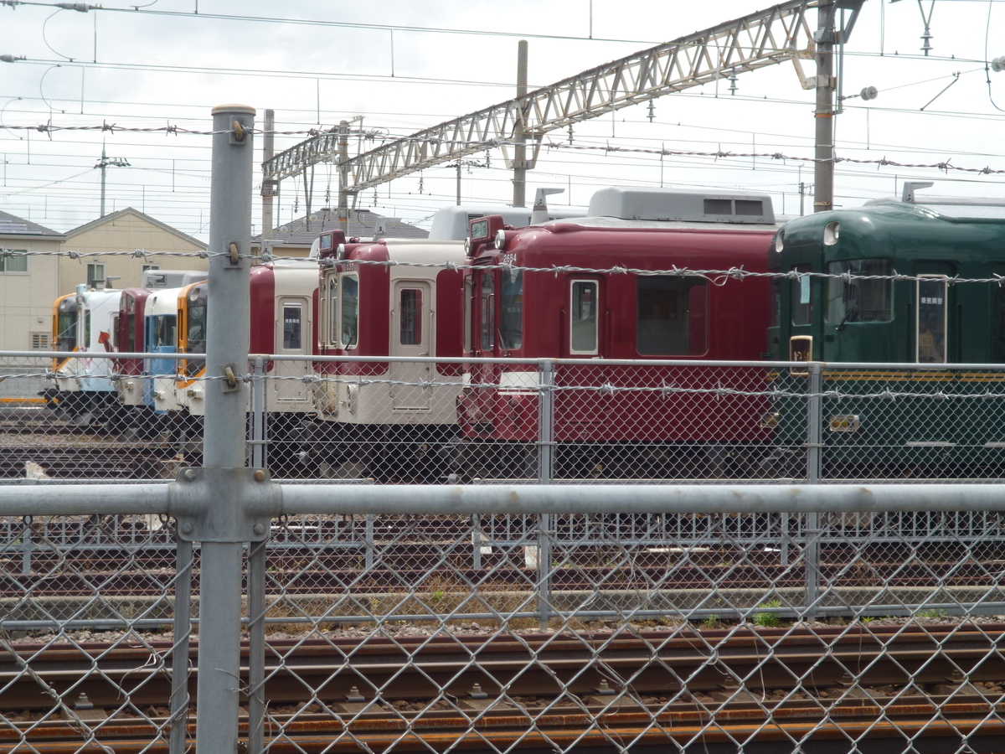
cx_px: 502
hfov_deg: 25.0
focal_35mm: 78
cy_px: 377
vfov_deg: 18.9
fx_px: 2265
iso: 100
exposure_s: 1/200
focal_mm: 13.9
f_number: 5.4
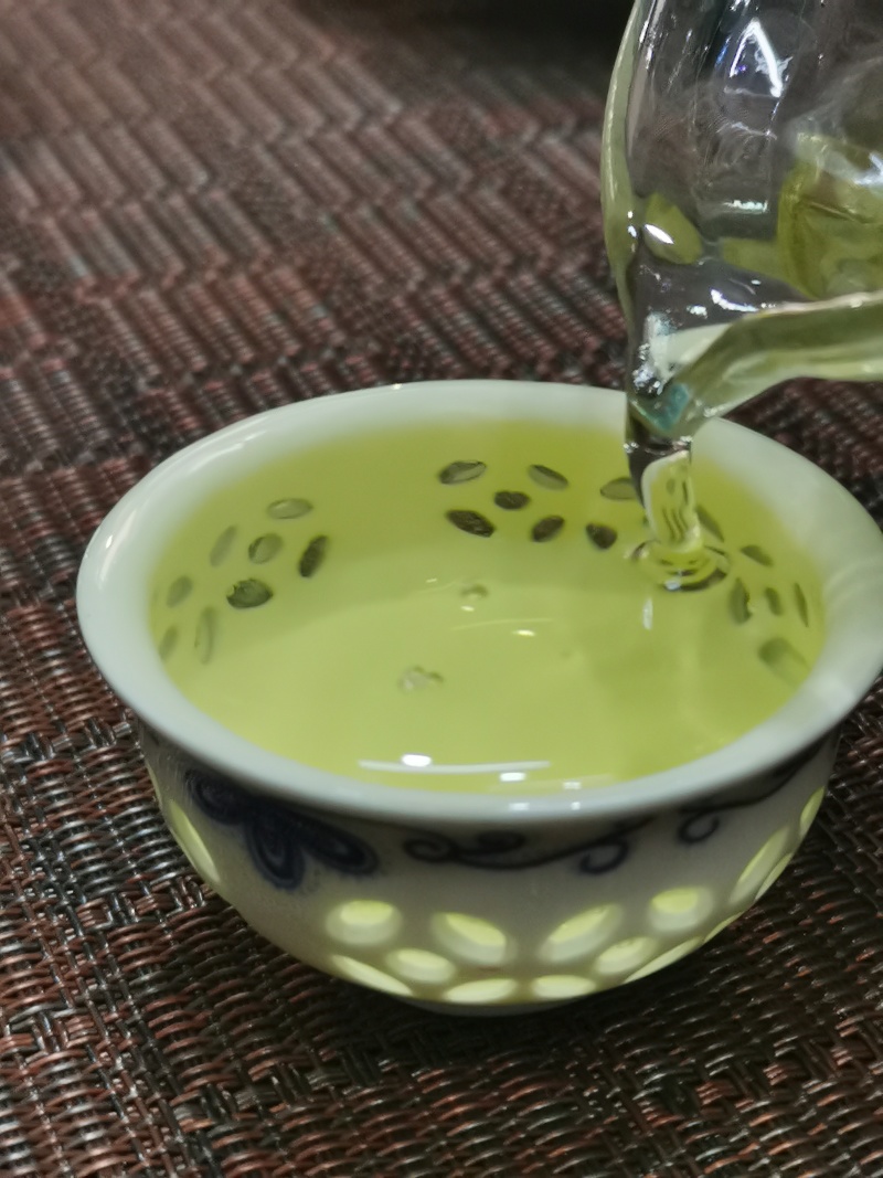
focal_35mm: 81
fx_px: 2755
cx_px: 442
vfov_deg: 24.1
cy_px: 589
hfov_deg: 18.2
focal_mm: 5.58
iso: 200
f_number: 1.8
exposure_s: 1/50
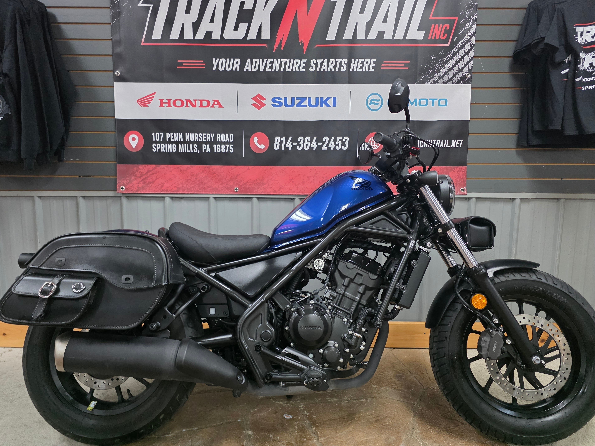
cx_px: 294
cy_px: 220
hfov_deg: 71.6
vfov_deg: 56.8
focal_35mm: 24
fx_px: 413
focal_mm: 6.3
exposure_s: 1/120
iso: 1000
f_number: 1.7
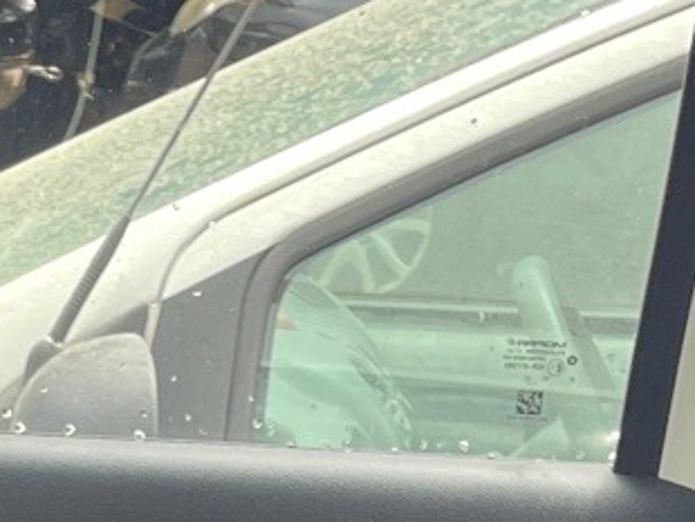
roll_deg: -4.9
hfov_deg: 12.0
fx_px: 3235
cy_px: 1290
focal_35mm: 161
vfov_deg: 8.4
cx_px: -90
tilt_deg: -25.4
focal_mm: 4.2
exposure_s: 1/160
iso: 32
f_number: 1.6
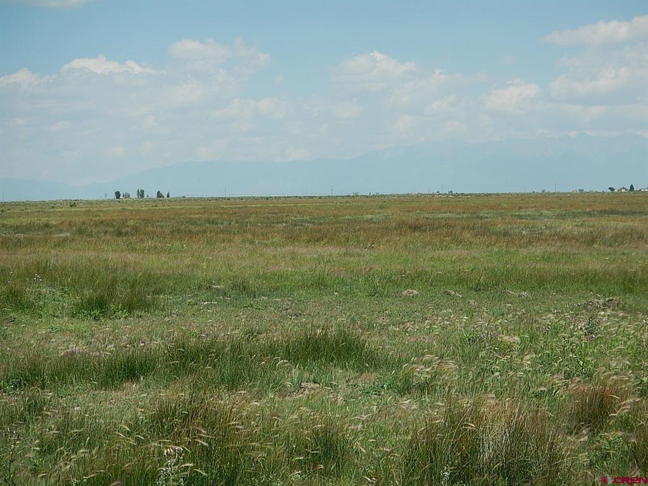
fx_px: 1554
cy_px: 243
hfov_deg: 23.6
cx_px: 324
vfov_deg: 17.8
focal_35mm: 83
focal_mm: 15
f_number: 4.4
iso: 125
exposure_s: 1/1000
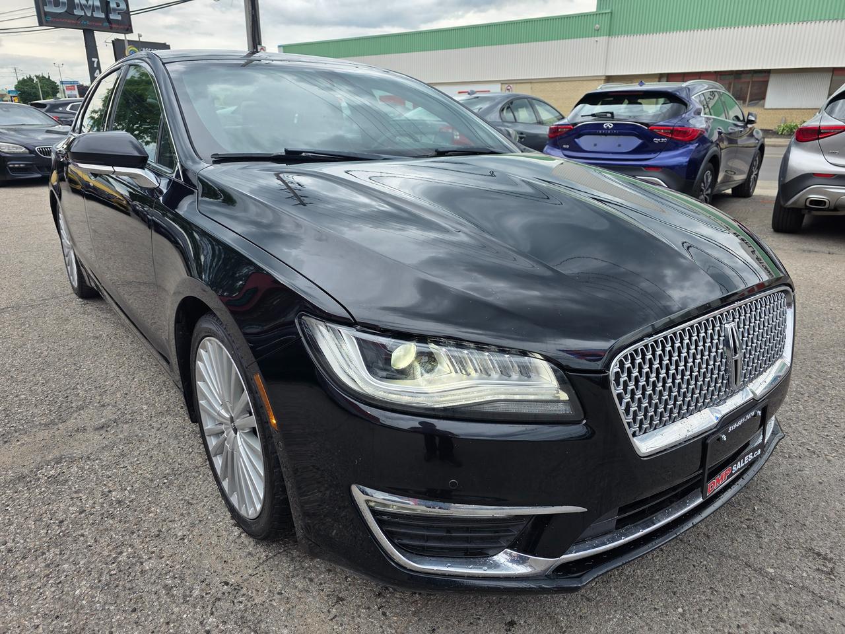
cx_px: 422
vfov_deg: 58.9
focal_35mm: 23
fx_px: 561
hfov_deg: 73.9
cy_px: 317
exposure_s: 1/158
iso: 12
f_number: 1.7
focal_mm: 6.3
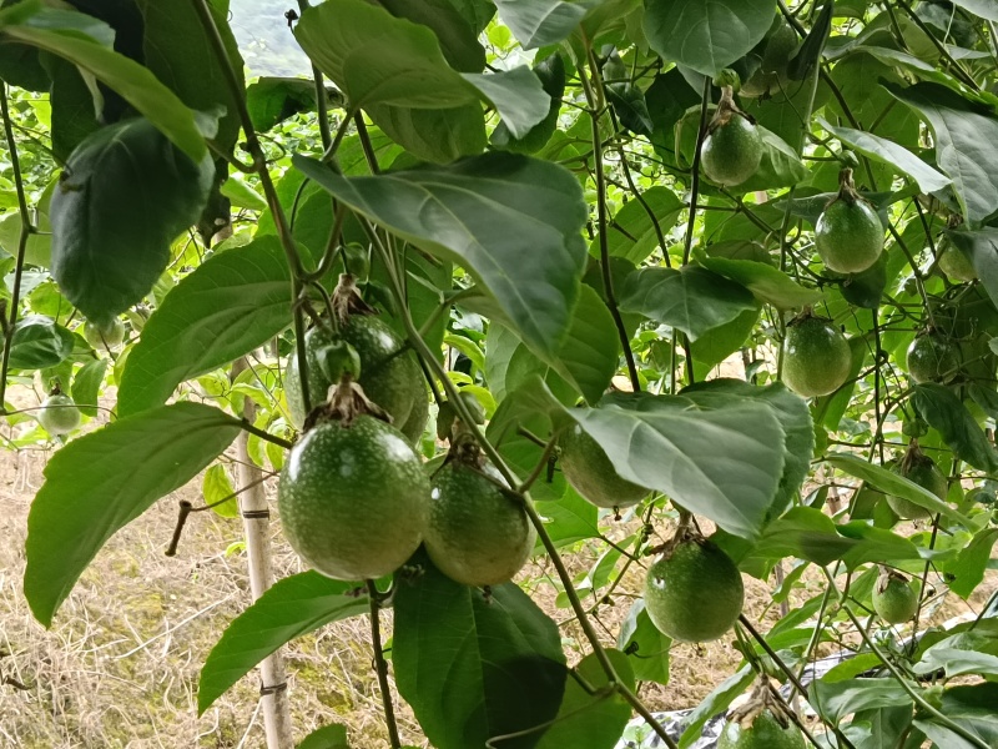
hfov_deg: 37.5
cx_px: 499
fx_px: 1470
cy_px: 374
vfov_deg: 28.6
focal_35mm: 51
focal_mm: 4.05
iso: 447
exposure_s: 1/50
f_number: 1.8
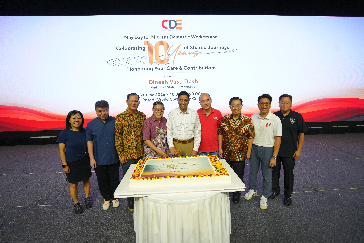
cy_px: 122
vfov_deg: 73.7
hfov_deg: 96.7
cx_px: 182
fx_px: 162
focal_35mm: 16
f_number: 4
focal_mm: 16
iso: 1000
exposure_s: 1/160
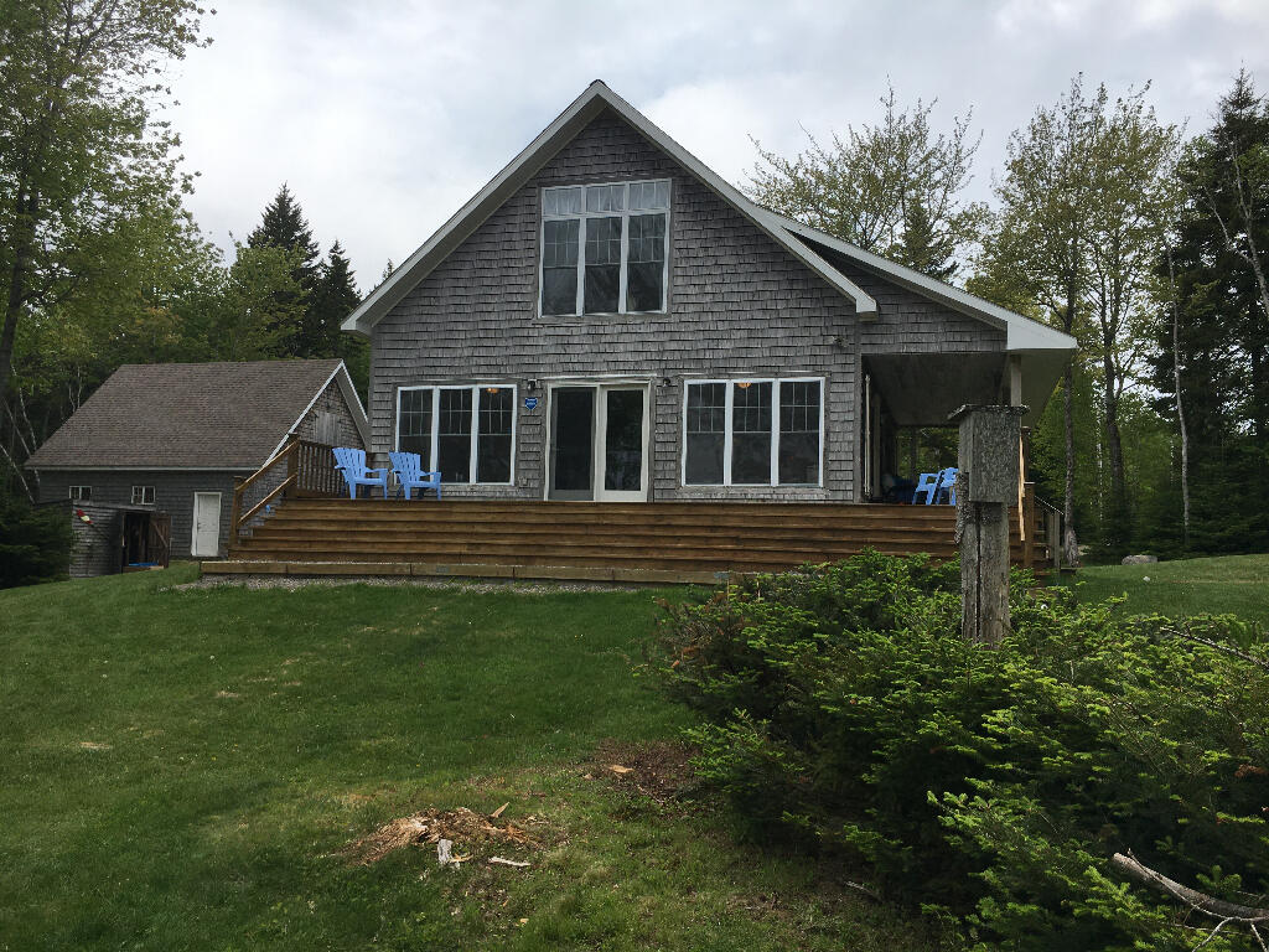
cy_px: 476
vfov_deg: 48.2
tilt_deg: +4.8
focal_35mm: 29
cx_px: 634
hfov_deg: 61.7
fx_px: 1063
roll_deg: -2.6
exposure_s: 1/2404
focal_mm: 4.15
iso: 25
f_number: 2.2
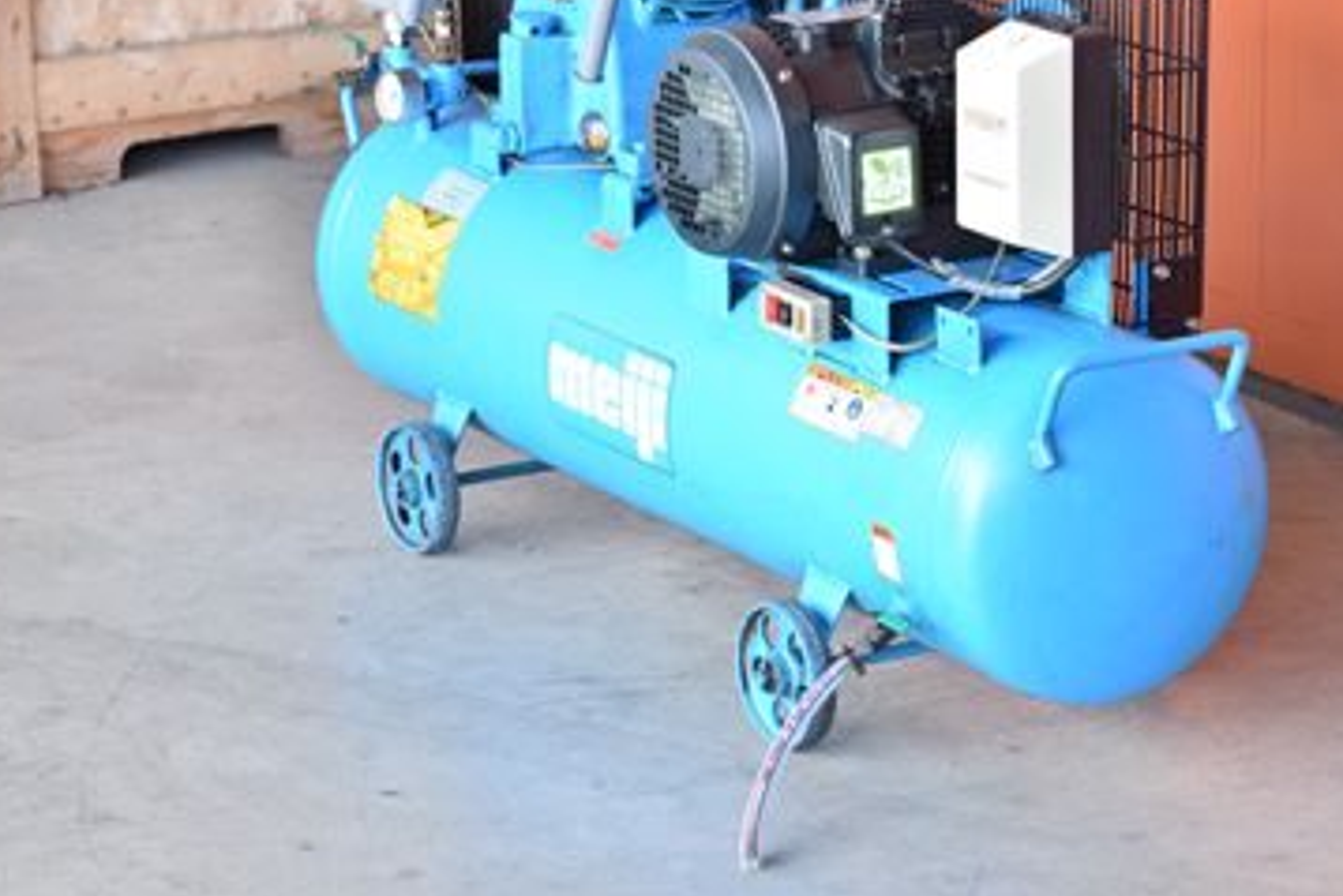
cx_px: 825
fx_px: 4851
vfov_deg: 10.6
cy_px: 337
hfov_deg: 15.7
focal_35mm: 130
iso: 1250
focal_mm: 62
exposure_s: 1/200
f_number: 6.3
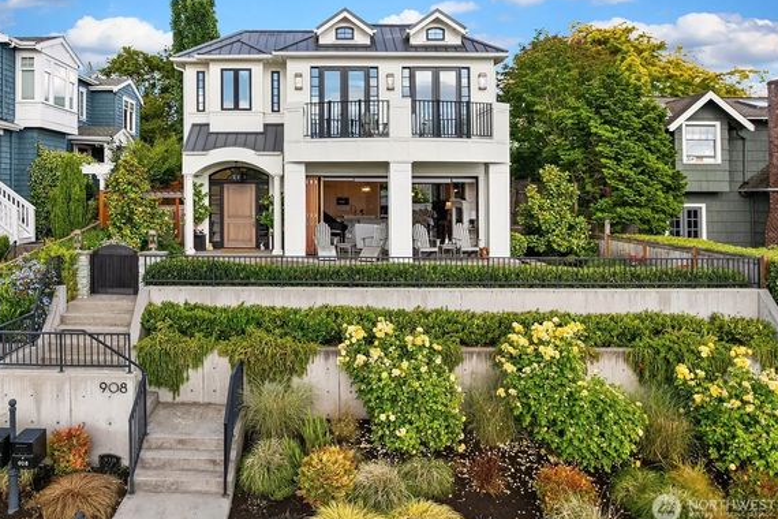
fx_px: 605
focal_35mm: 28
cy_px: 203
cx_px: 355
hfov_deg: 65.4
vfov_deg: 46.1
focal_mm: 12.29
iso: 210
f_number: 2.8
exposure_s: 1/1600
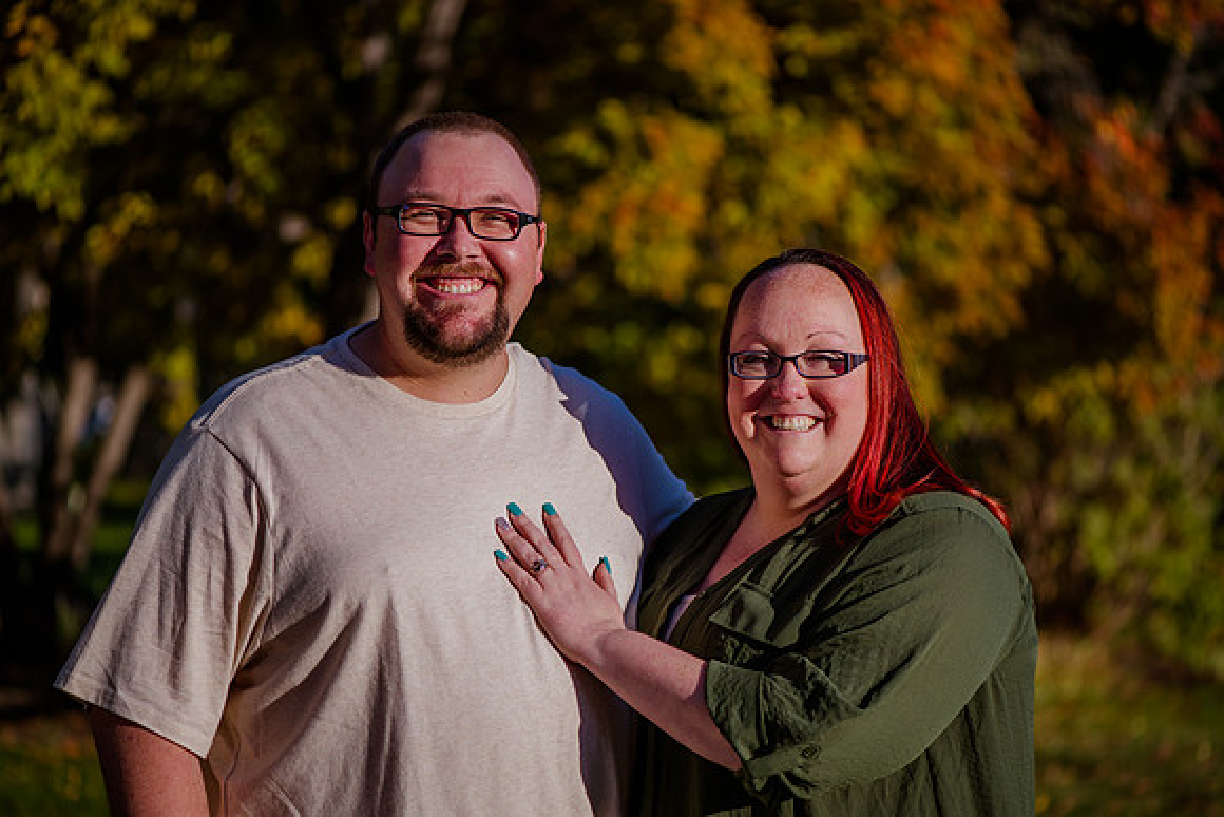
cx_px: 637
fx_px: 3739
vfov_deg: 12.5
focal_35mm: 110
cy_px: 428
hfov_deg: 18.6
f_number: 3.5
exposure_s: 1/1000
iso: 100
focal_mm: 105
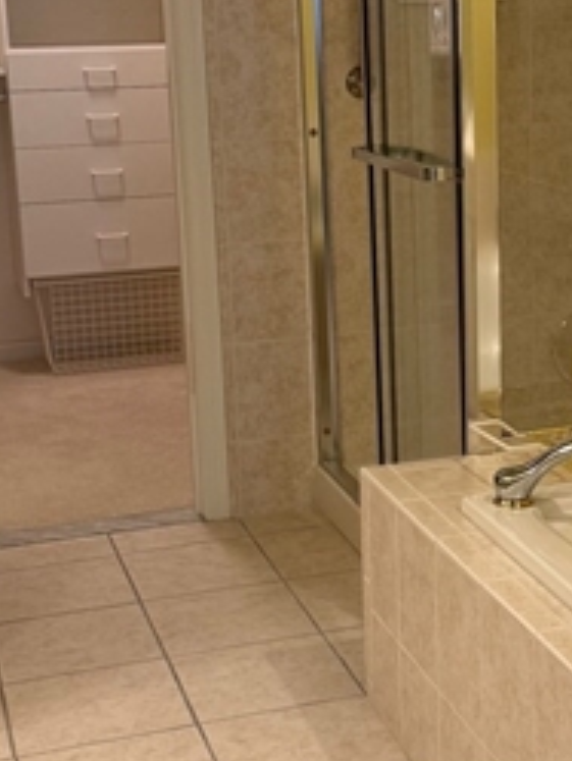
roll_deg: +0.8
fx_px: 1629
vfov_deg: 26.3
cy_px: 312
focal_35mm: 74
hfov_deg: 19.8
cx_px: 413
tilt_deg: -14.3
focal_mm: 6.76
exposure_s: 1/60
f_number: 1.78
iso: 125
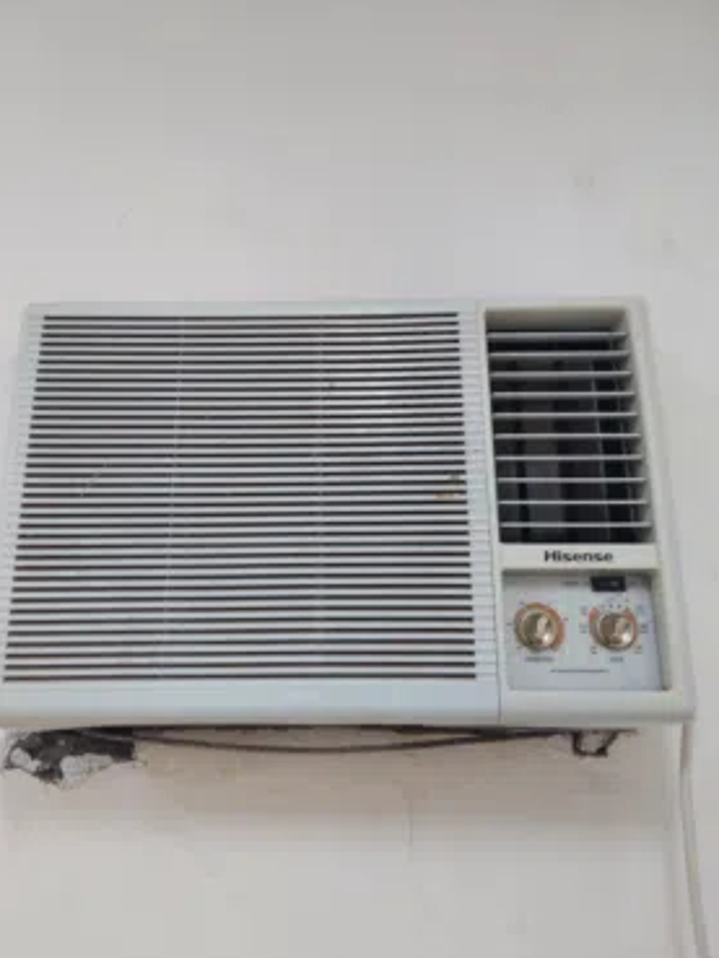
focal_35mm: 26
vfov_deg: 67.3
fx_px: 720
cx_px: 345
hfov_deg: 53.1
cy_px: 478
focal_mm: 5.23
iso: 200
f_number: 1.8
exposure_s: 1/50
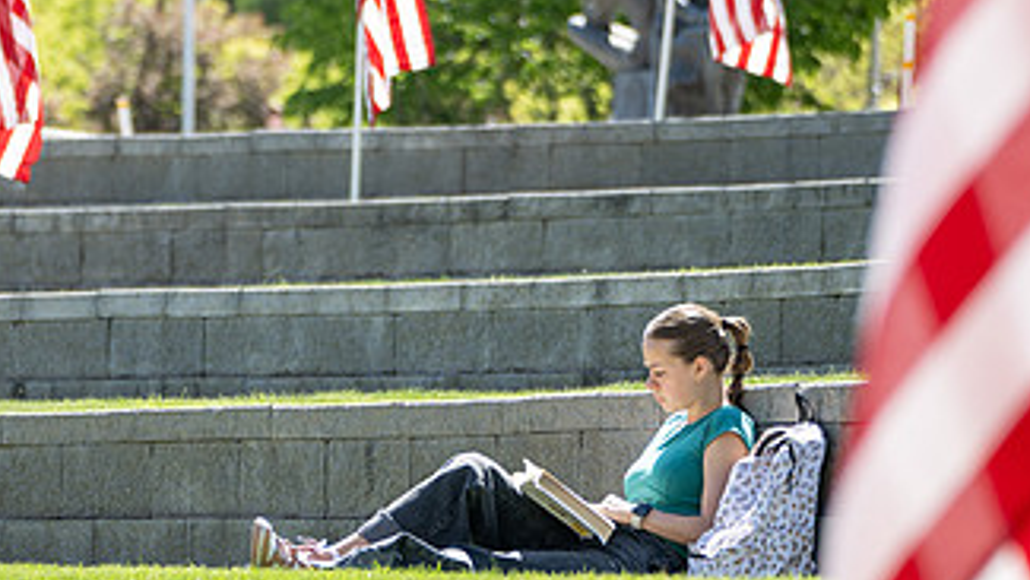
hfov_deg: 9.3
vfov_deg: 5.2
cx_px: 471
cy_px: 375
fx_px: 6365
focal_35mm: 233
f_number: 2.8
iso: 100
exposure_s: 1/640
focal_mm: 105
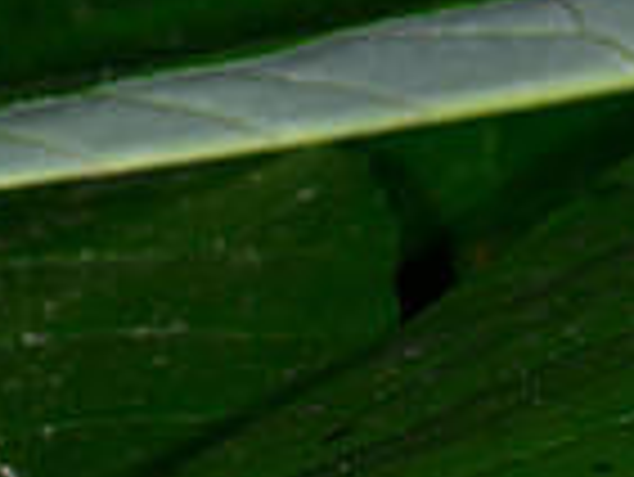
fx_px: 16773
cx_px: 1277
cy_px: 88
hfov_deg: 2.2
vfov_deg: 1.6
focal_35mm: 915
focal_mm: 105
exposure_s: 1/250
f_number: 11
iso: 64
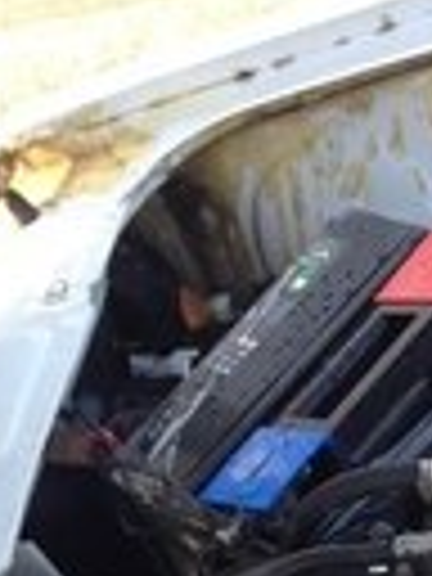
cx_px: 486
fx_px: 2130
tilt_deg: -52.0
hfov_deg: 11.4
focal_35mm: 128
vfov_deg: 14.4
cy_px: 846
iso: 50
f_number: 2.4
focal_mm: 4.12
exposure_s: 1/191
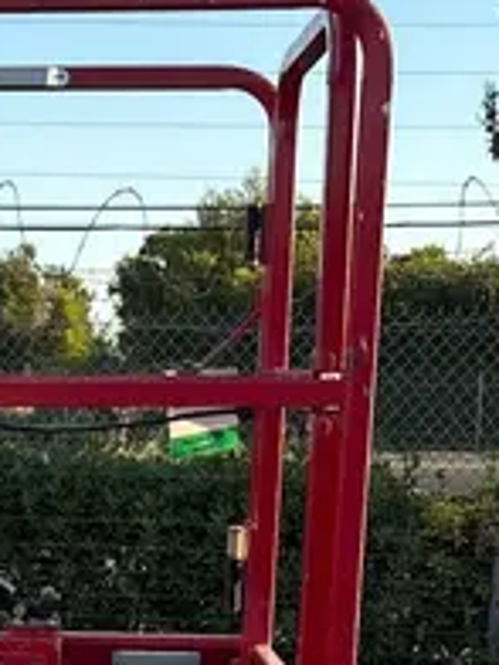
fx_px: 1864
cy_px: 690
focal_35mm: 97
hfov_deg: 14.4
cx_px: -204
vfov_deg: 19.5
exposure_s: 1/824
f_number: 1.6
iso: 50
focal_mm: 5.96
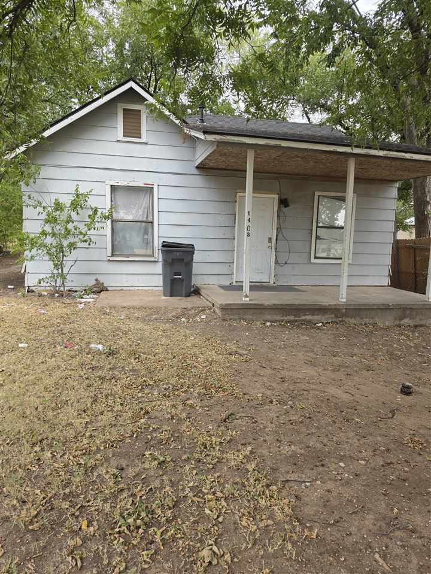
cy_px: 287
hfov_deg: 58.9
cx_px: 216
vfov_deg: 73.9
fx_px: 382
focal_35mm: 23
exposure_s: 1/359
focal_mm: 6.5
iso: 25
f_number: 1.4
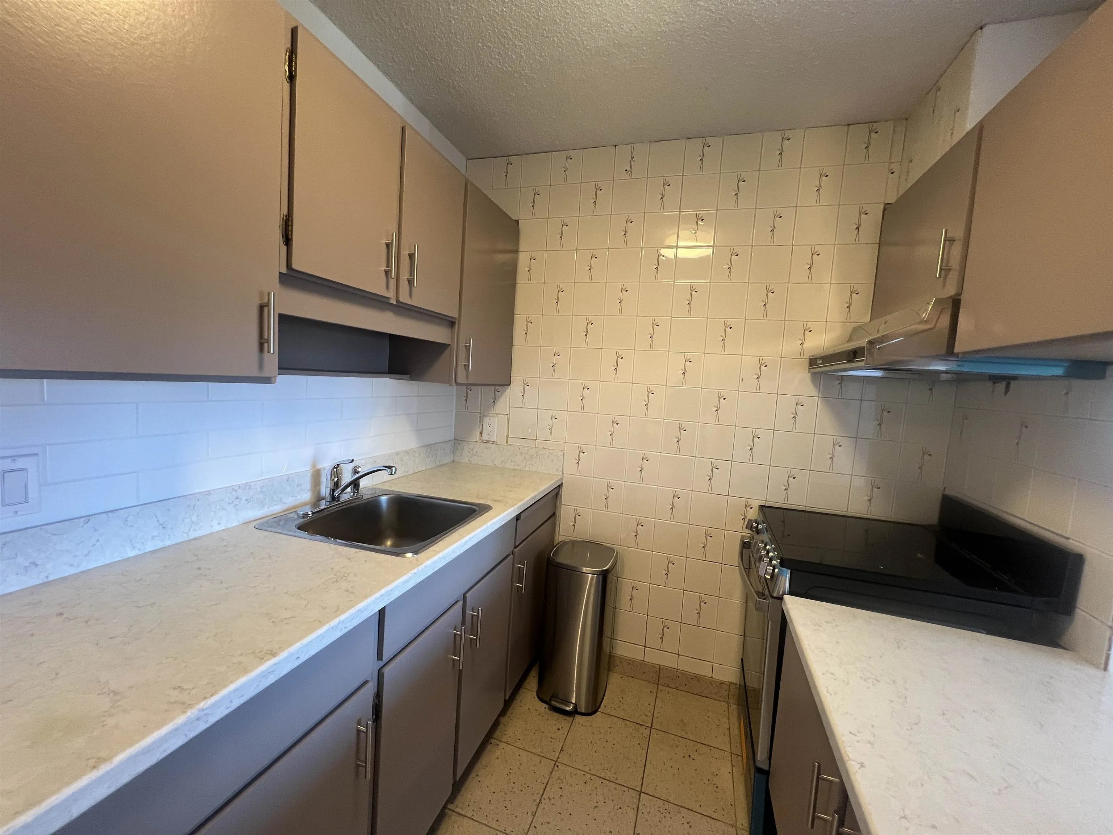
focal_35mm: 13
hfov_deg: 106.2
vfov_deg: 89.9
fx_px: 418
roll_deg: -4.0
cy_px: 418
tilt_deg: -5.8
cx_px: 556
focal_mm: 1.57
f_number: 1.8
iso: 125
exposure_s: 1/60
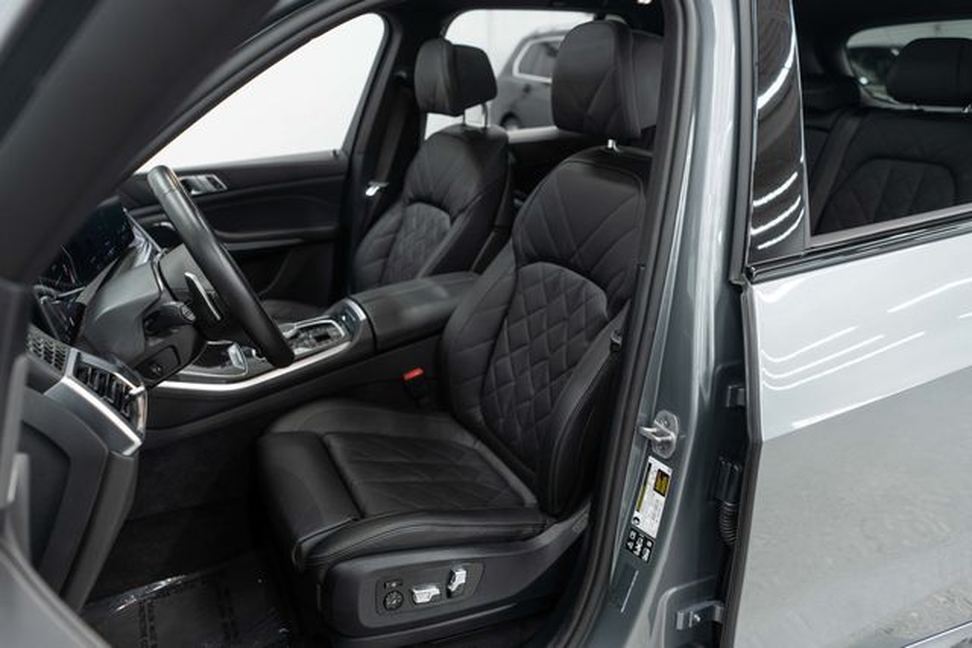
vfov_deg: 46.4
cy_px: 324
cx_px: 486
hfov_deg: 65.5
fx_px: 756
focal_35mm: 28
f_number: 3.2
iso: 500
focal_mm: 28
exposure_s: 1/40
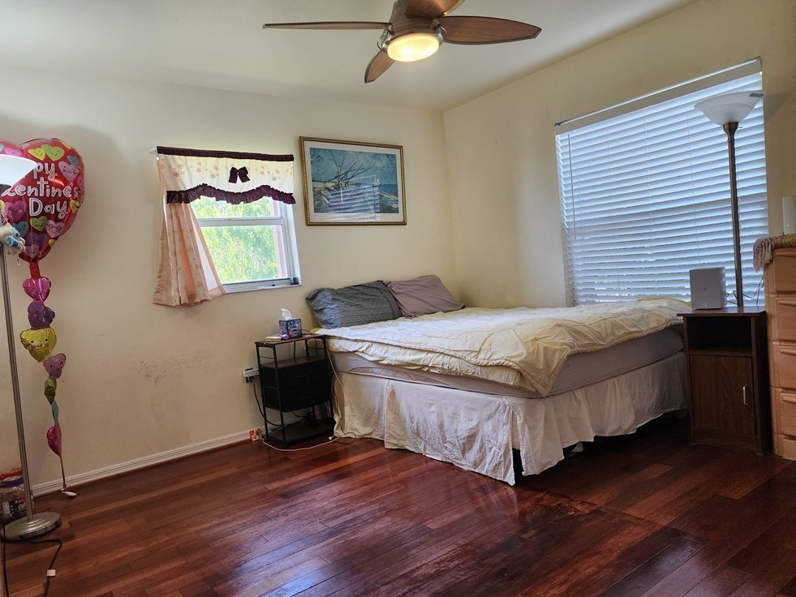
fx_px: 552
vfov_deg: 56.8
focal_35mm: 24
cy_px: 307
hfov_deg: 71.6
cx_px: 383
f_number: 1.8
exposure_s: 1/120
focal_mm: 6.4
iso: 250
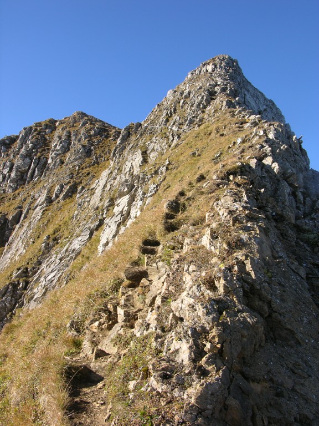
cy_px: 213
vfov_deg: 52.6
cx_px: 160
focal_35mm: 35
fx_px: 430
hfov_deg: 40.7
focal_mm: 8.9
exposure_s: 1/152
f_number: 5
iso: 50
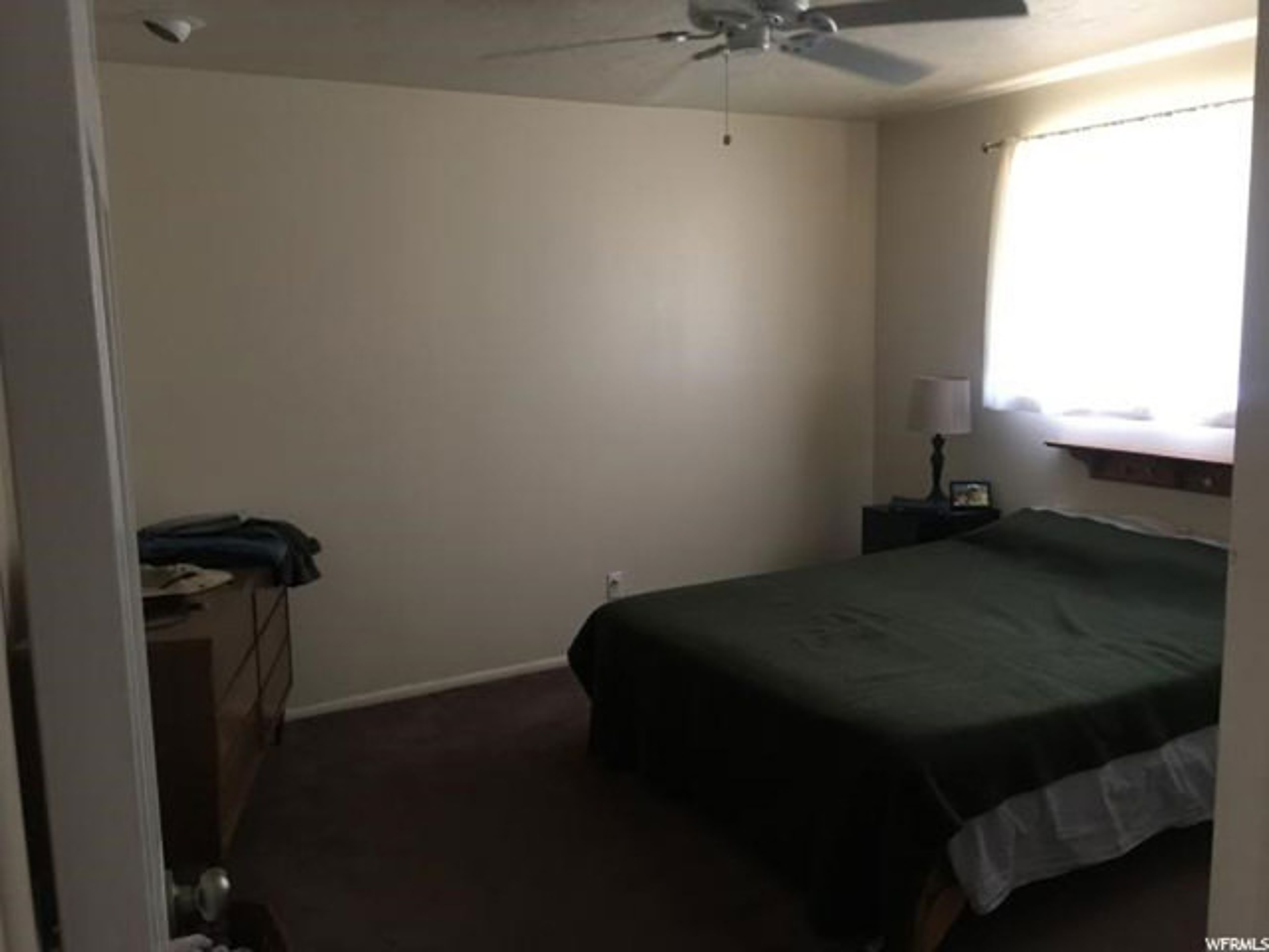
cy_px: 476
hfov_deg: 61.7
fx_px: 1063
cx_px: 634
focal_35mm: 29
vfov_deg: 48.2
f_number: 2.2
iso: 80
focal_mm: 4.15
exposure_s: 1/15
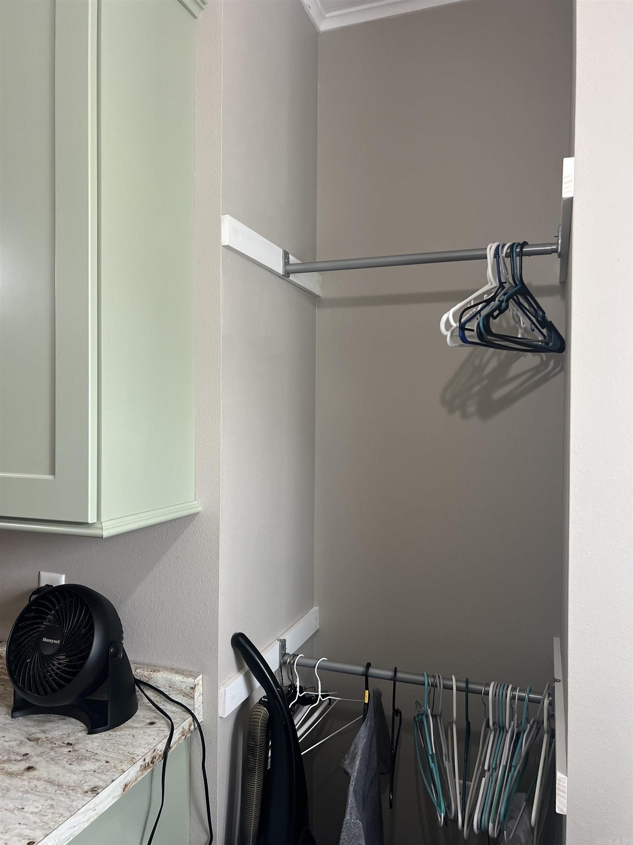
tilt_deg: +1.0
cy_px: 422
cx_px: 316
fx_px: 634
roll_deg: -0.9
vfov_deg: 67.3
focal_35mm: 26
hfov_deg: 53.1
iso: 200
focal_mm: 5.7
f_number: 1.5
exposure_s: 1/60
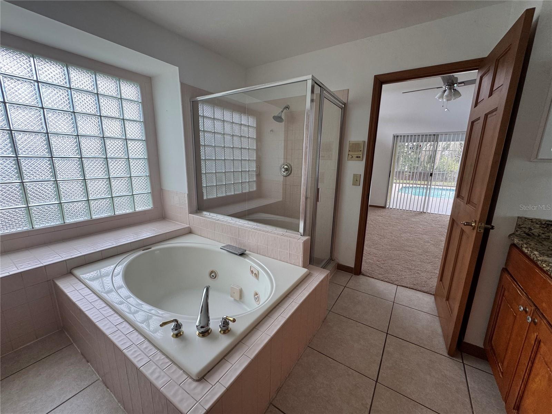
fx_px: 223
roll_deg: -1.7
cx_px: 276
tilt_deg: -12.8
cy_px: 207
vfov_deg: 85.7
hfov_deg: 102.1
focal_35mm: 14
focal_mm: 2.22
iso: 160
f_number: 2.2
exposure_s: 1/99
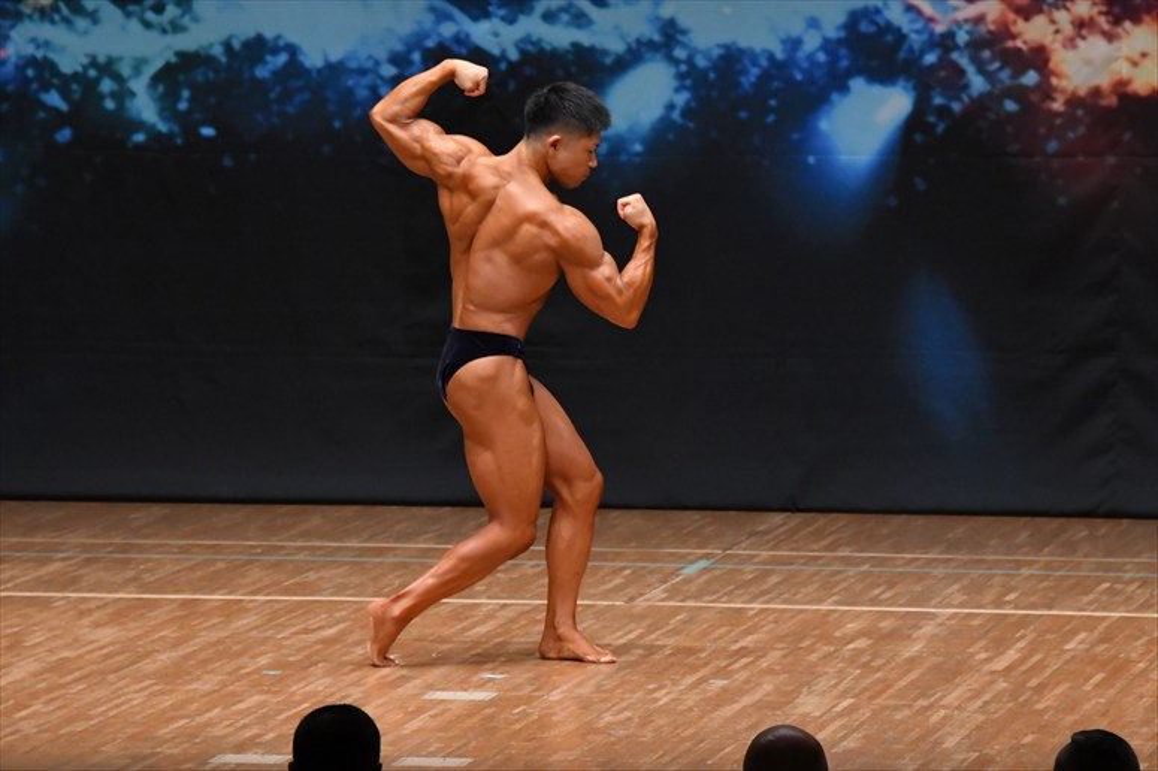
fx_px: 8681
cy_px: 386
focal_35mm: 270
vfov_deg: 5.1
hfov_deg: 7.6
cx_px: 579
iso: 5000
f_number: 5.6
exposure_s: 1/400
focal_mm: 180
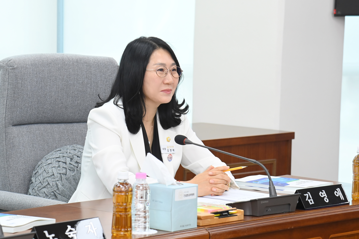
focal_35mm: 120
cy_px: 120
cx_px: 180
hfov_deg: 17.1
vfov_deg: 11.4
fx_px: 1197
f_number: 6.3
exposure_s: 1/250
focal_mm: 120
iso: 3200
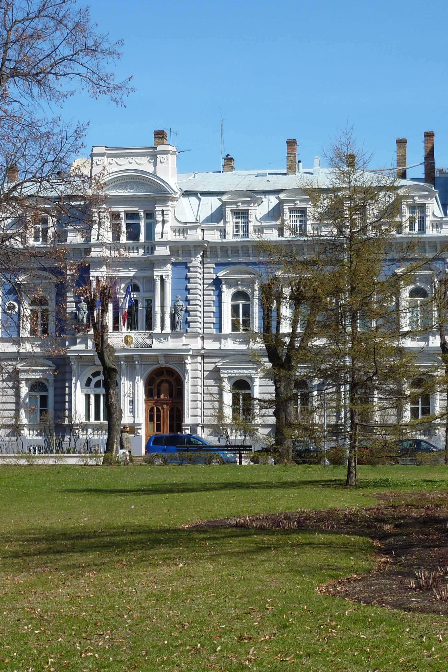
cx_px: 147
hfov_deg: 15.5
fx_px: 1642
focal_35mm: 88
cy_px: 338
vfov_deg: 23.1
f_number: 4.5
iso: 80
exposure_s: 1/500
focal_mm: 10.3
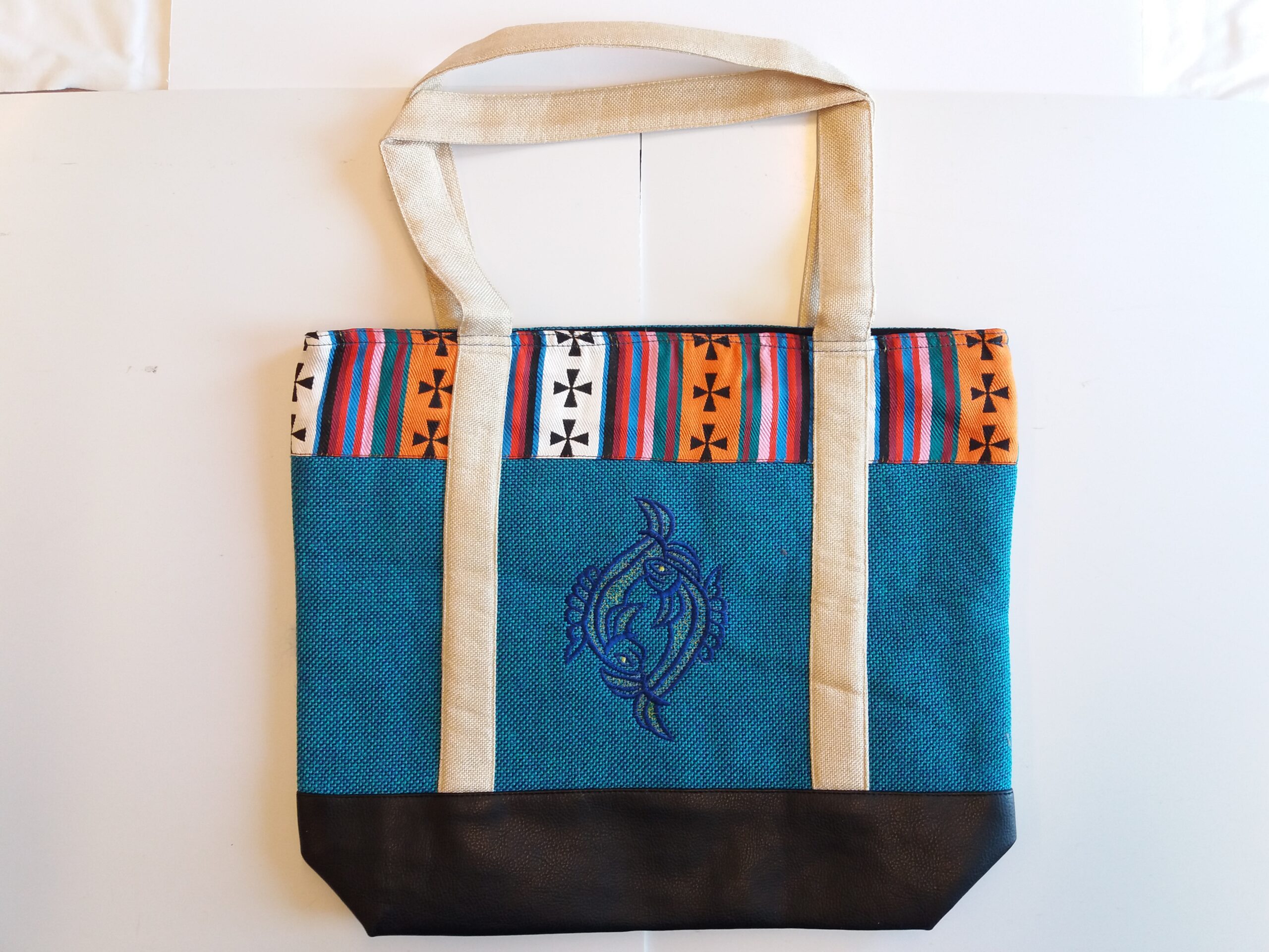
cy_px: 476
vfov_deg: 49.7
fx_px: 1026
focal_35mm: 28
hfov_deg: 63.4
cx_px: 634
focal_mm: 3.7
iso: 100
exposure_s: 1/50
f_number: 1.9
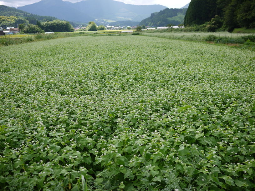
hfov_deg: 46.8
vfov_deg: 36.0
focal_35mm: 40
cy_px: 96
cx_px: 128
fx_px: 295
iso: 100
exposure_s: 1/1300
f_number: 2.5
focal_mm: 20
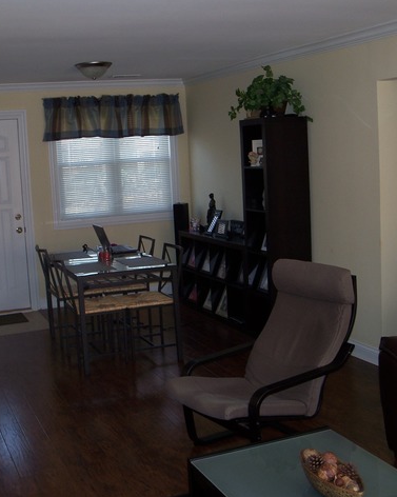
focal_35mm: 49
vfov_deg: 38.1
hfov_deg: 30.7
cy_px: 246
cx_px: 161
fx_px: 720
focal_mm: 7.8
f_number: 2.8
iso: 80
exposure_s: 1/60
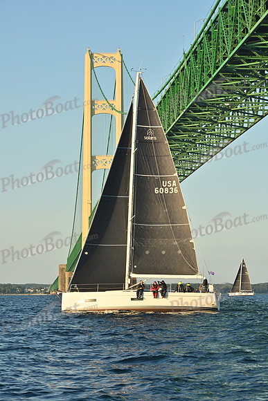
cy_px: 200
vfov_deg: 17.6
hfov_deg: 11.8
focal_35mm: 116
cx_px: 134
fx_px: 1294
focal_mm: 116
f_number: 10
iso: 800
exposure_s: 1/800
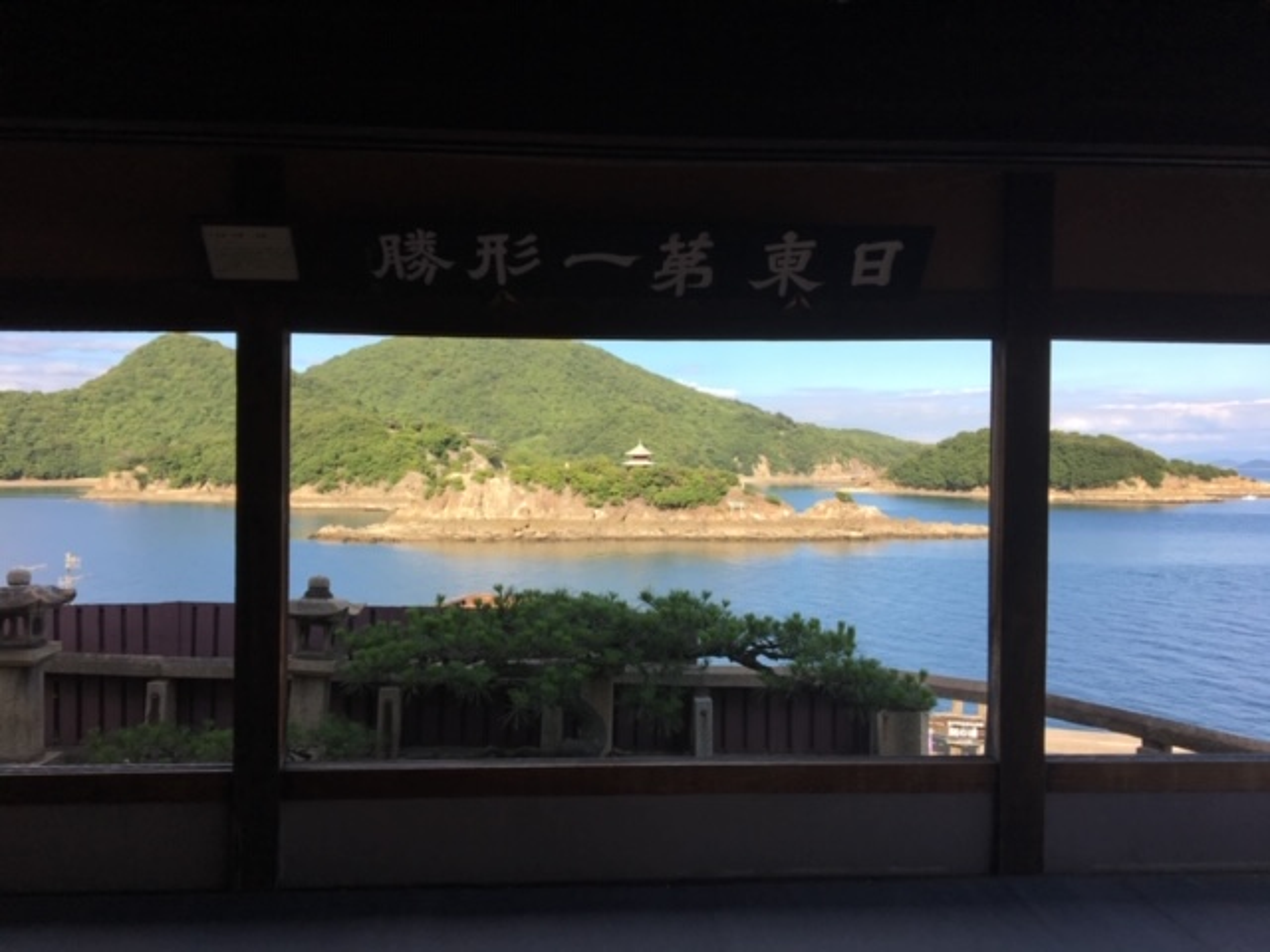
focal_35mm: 29
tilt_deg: -2.6
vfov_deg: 48.2
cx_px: 635
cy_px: 476
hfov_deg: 61.7
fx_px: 1064
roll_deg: -0.1
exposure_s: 1/705
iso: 25
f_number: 2.2
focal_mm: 4.15
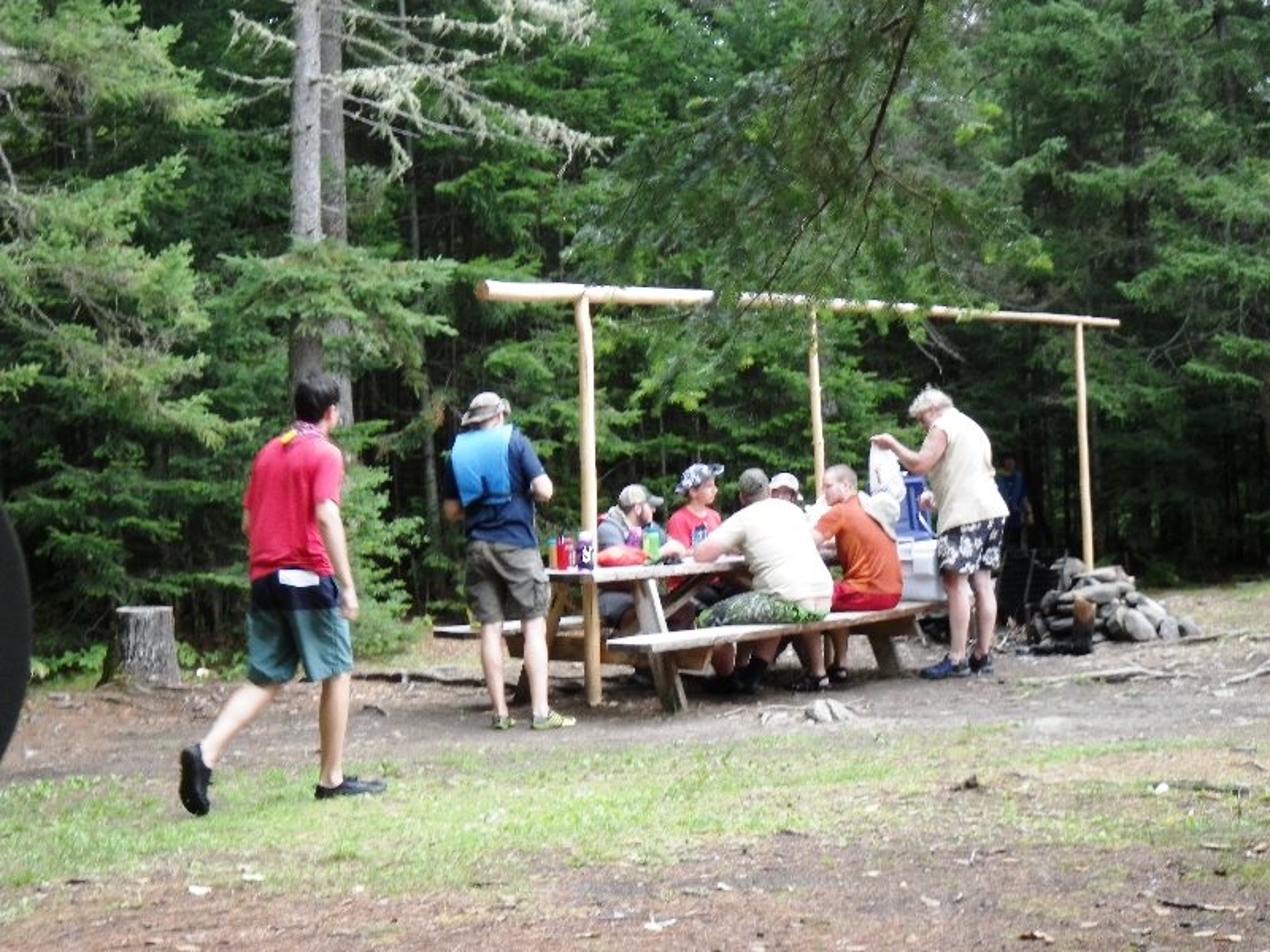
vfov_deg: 23.7
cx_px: 635
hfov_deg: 31.2
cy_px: 476
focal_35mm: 62
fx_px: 2275
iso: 160
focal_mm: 11.1
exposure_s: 1/80
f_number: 4.6
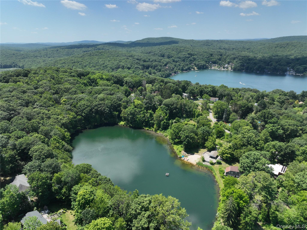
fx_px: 213
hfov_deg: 71.6
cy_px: 115
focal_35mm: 24
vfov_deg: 56.8
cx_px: 154
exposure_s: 1/2000
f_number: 3.2
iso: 100
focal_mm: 12.29
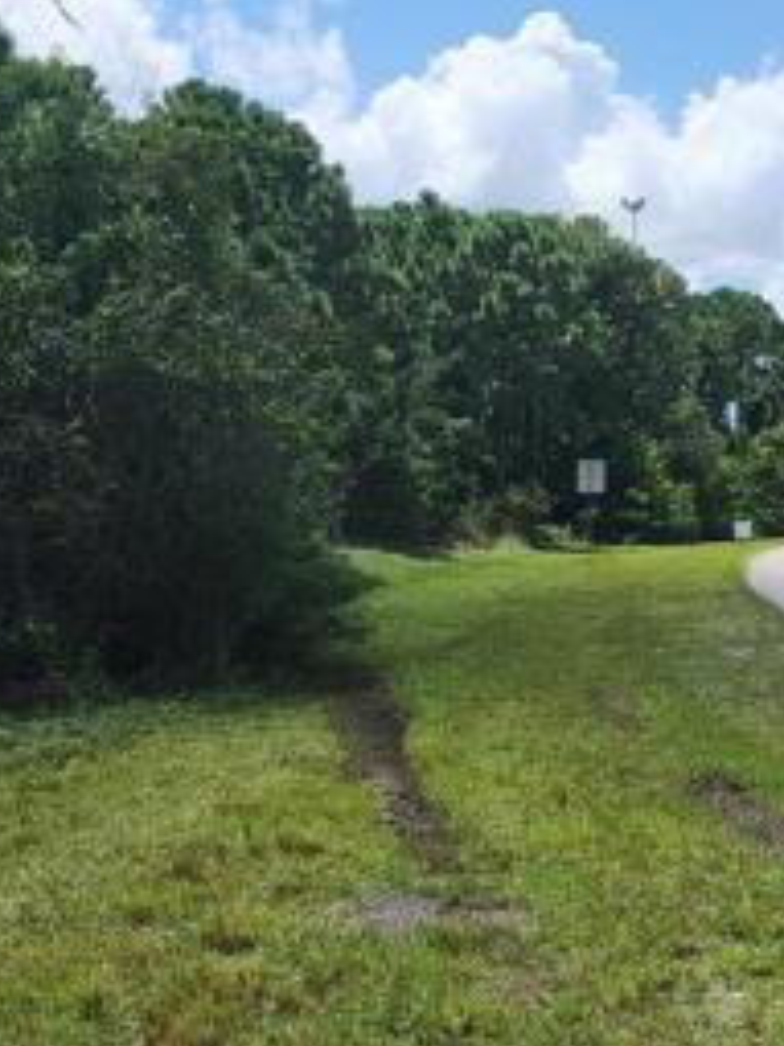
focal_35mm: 65
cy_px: 652
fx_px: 1965
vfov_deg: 29.7
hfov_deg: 22.4
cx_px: 583
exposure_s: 1/1406
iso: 12
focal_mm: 6.4
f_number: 1.8
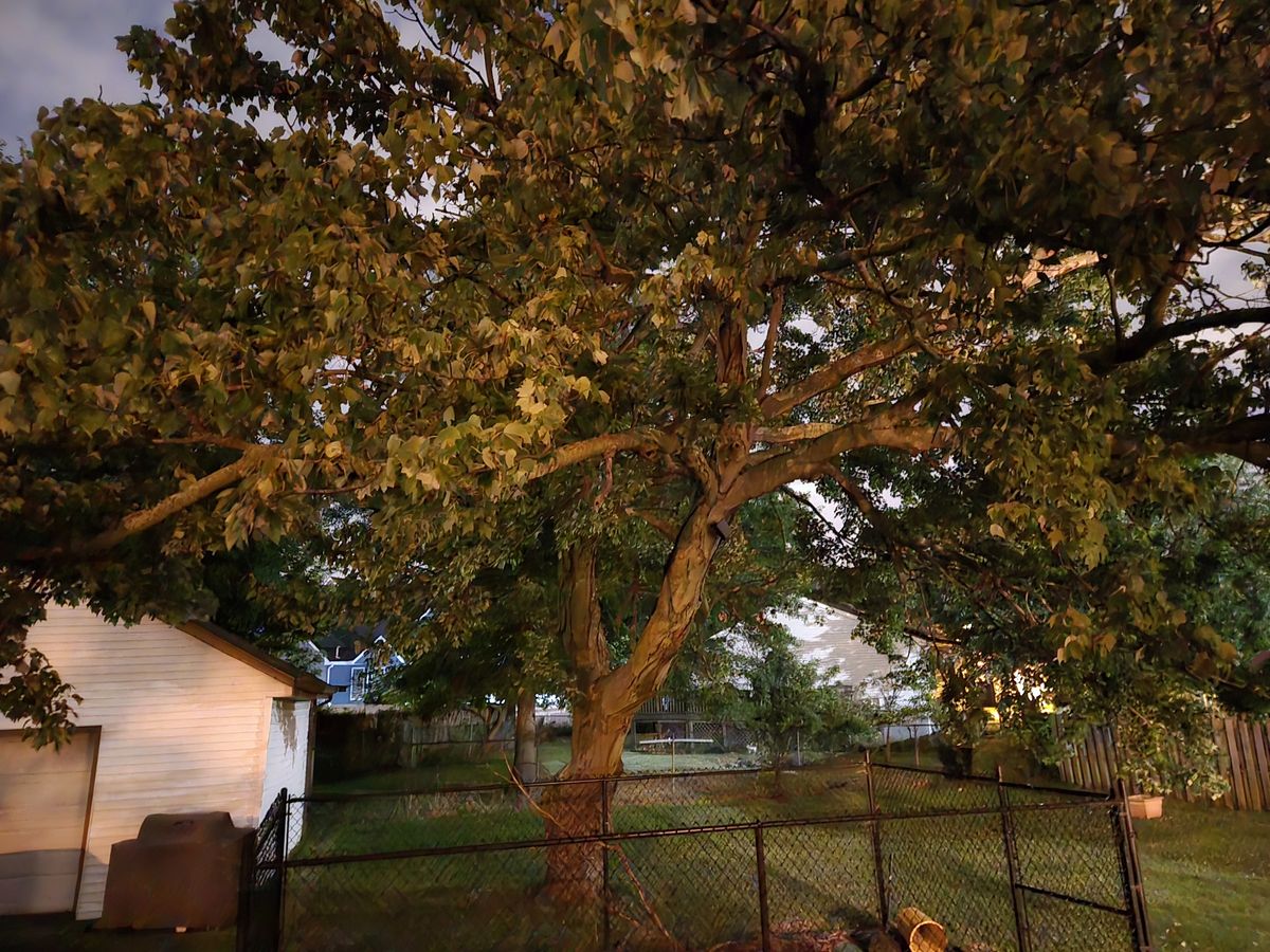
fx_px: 844
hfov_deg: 73.9
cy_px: 476
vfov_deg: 58.9
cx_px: 635
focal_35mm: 23
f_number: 1.8
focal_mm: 5.4
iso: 2000
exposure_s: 1/2
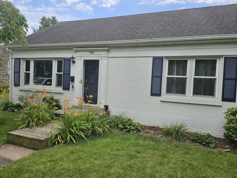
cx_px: 118
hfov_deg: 73.9
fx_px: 157
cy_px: 89
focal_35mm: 23
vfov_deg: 58.9
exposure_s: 1/2000
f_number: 1.7
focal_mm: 6.3
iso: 40
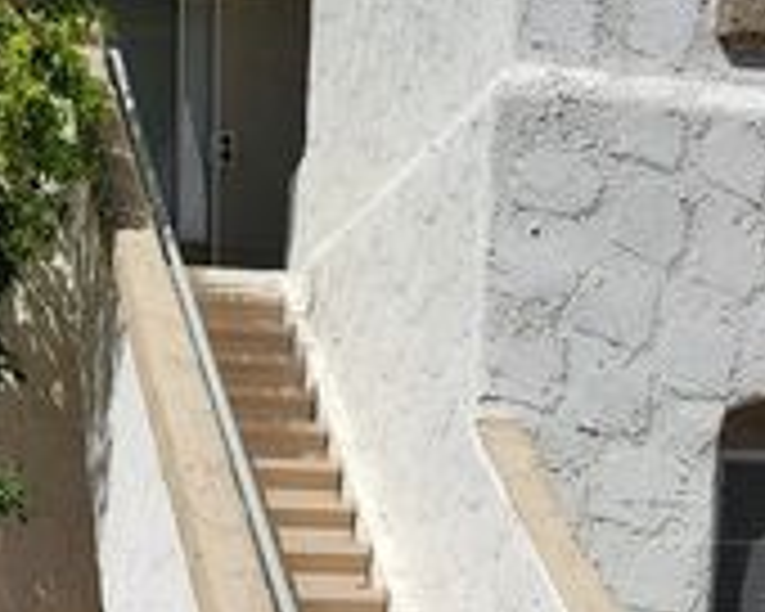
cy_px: 821
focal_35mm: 69
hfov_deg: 27.4
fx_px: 1562
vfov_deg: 20.1
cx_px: 288
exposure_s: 1/3707
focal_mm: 5
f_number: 1.8
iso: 40
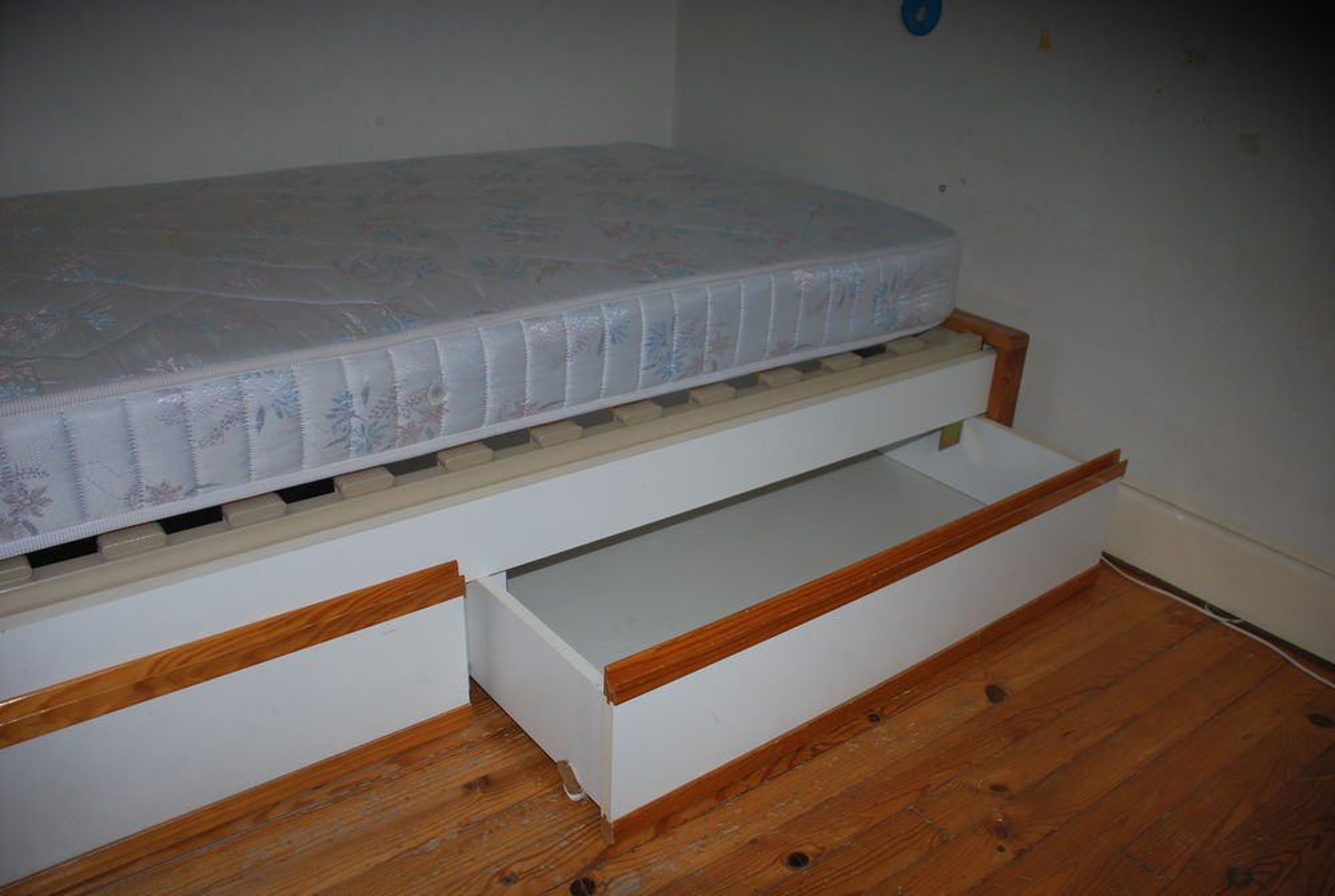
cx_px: 668
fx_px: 1115
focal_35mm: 30
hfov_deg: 61.8
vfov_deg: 43.8
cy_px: 448
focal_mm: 20
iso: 200
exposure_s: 1/60
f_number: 3.8
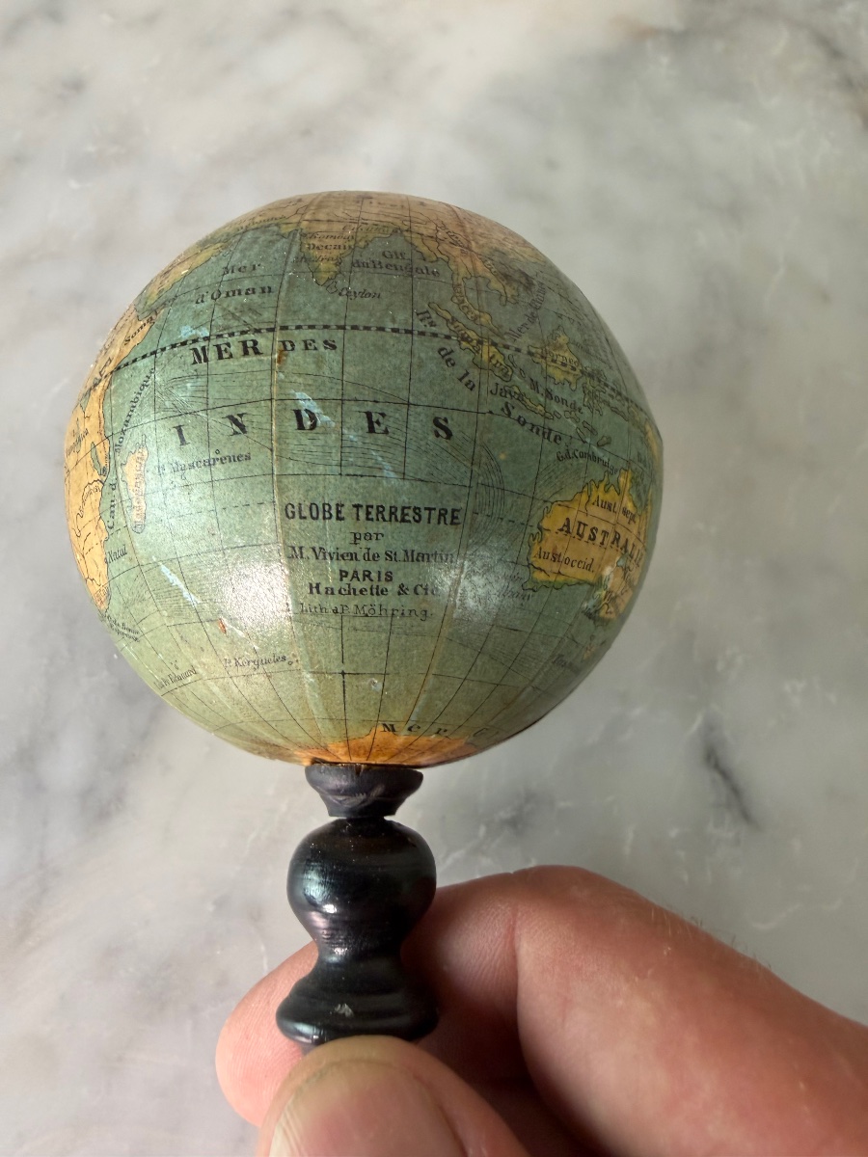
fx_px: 802
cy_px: 578
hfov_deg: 56.8
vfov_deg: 71.6
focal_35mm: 24
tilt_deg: -65.9
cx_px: 434
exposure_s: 1/50
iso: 200
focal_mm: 2.22
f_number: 2.2
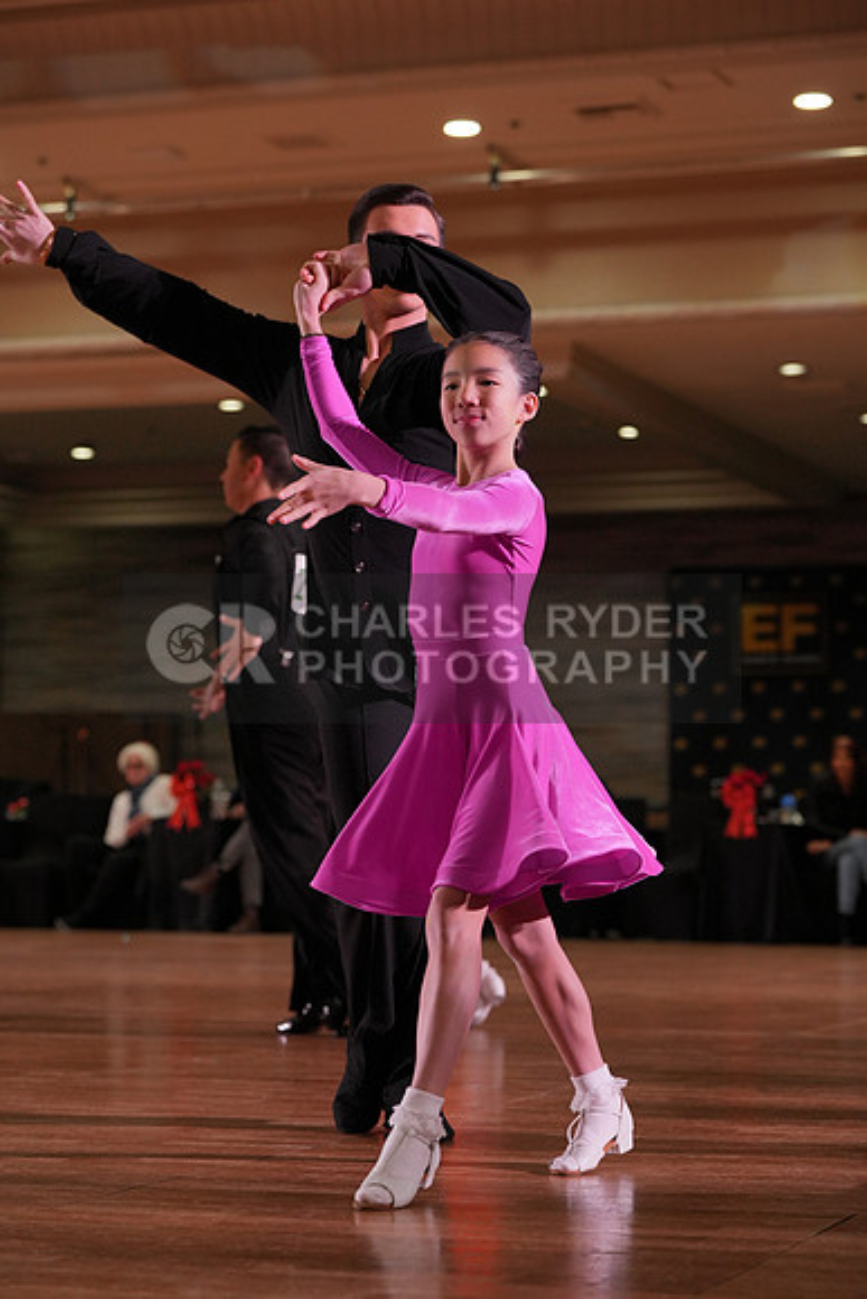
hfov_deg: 16.3
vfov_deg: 24.2
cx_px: 434
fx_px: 3032
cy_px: 650
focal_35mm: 84
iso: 1250
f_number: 4
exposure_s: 1/500
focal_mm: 84
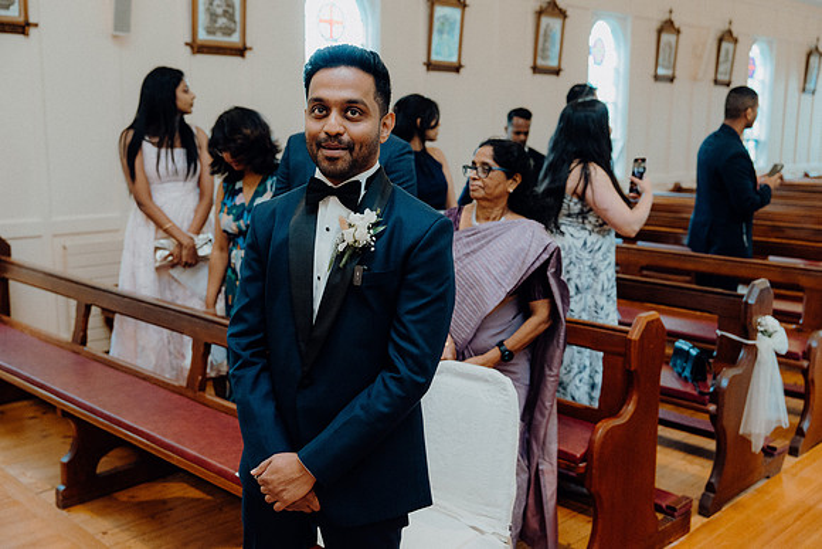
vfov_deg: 35.1
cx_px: 411
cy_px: 274
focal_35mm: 38
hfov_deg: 50.7
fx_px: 868
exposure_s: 1/250
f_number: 3.5
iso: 2500
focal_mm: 38
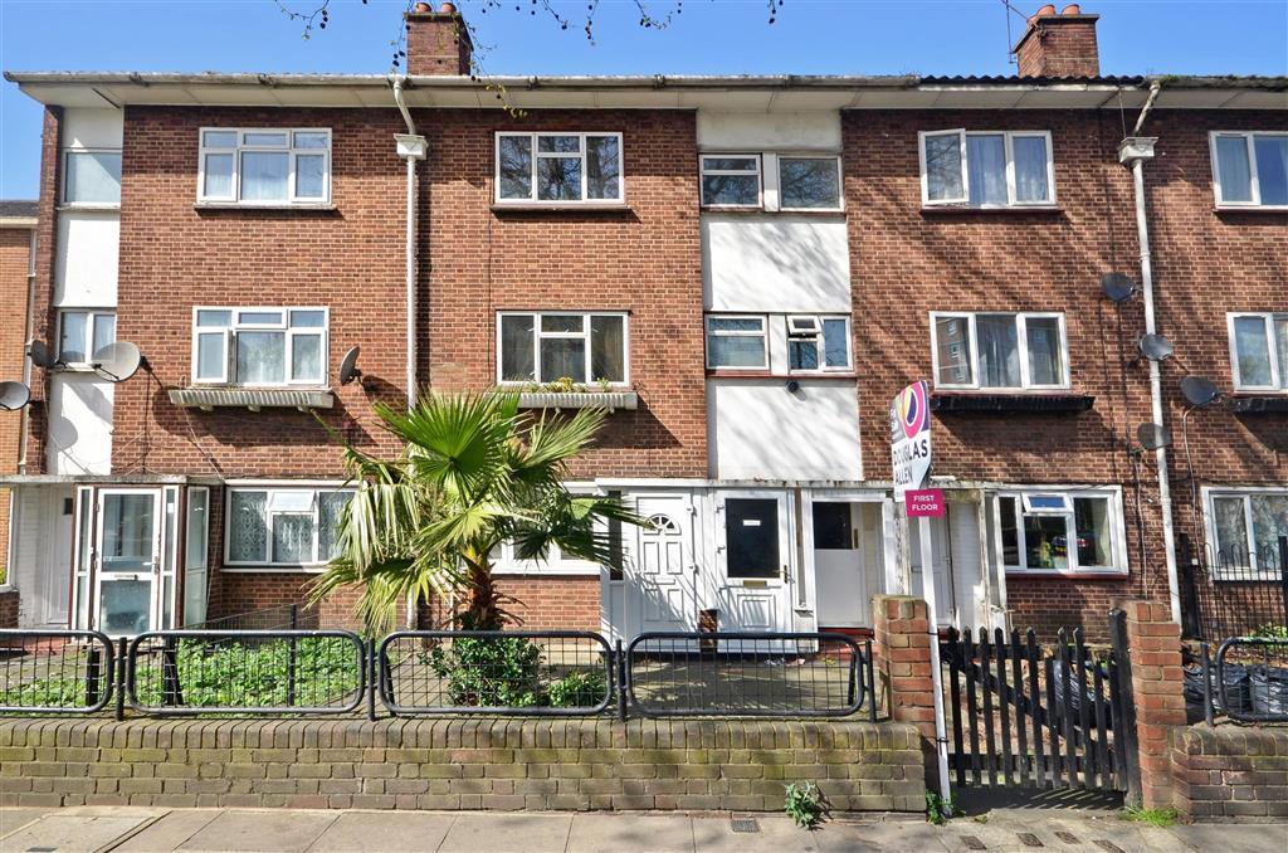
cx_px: 644
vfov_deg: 63.0
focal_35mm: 20
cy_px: 426
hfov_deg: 85.5
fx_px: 696
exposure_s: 1/60
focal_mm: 13
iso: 200
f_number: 16
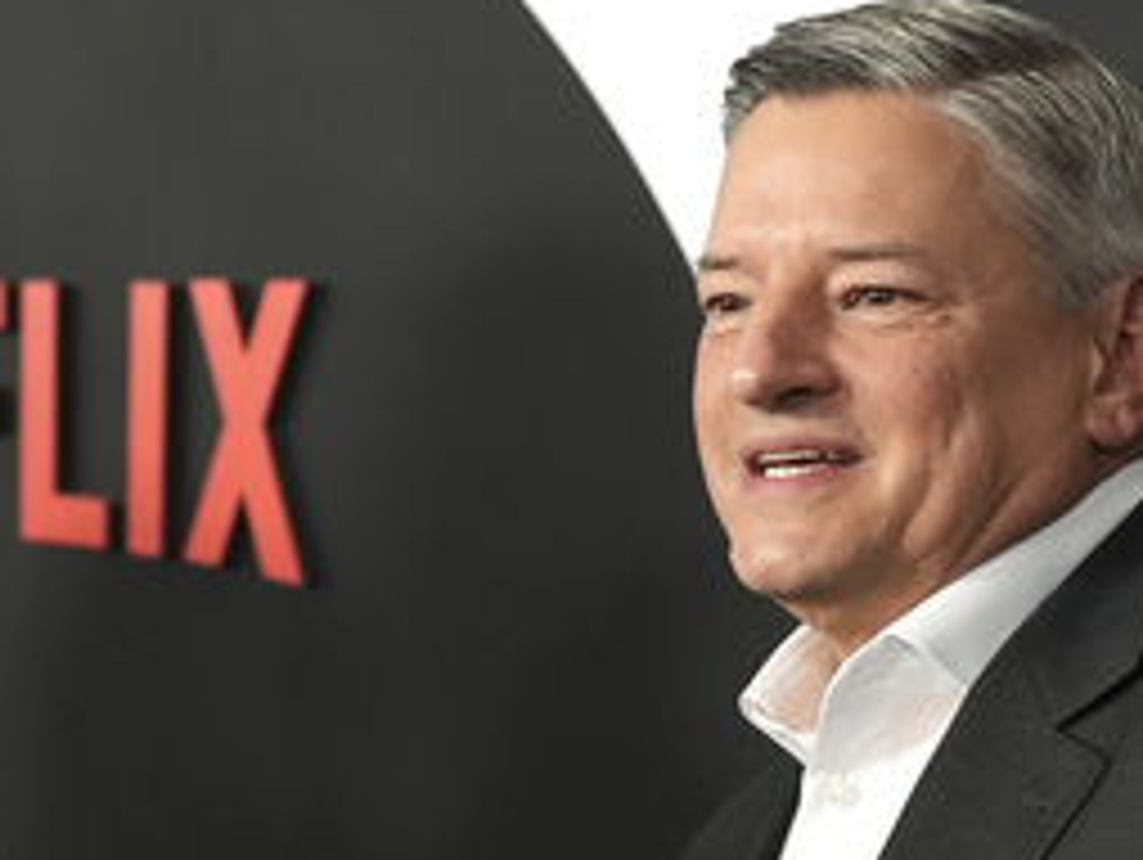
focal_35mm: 189
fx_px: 6247
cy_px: 581
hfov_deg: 10.5
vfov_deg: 7.9
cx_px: 558
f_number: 5.6
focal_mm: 111
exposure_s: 1/320
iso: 6400
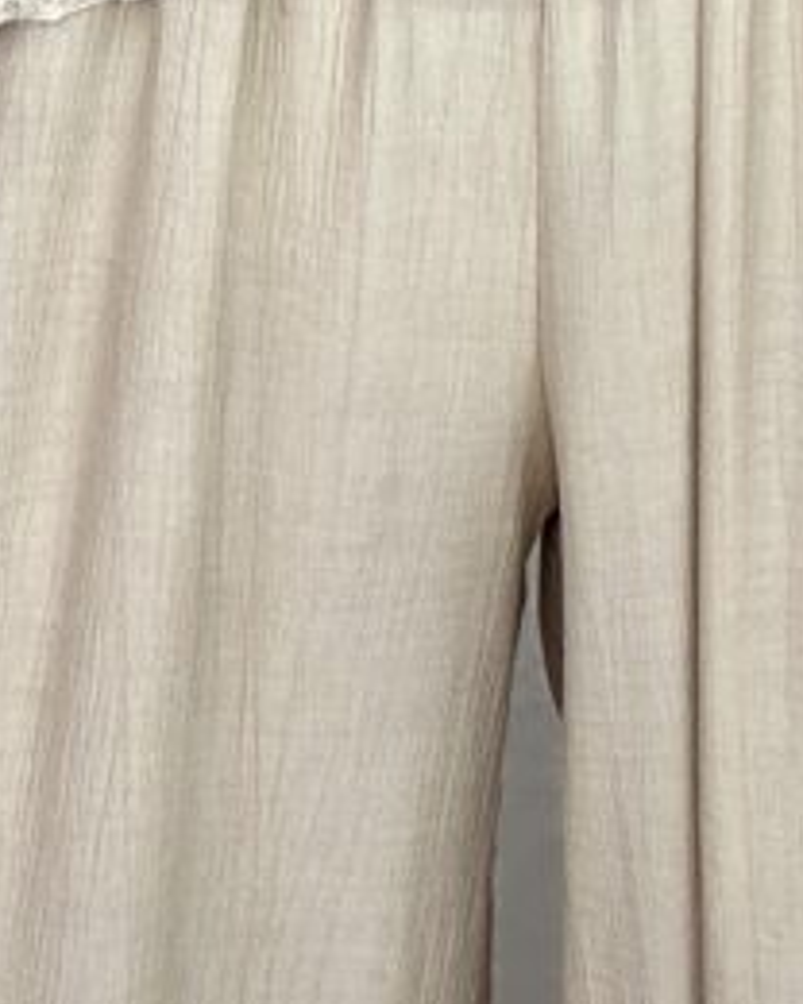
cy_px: -481
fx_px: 3595
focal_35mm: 121
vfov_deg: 14.8
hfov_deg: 12.7
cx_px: 454
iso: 32
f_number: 1.9
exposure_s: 1/100
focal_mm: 2.69
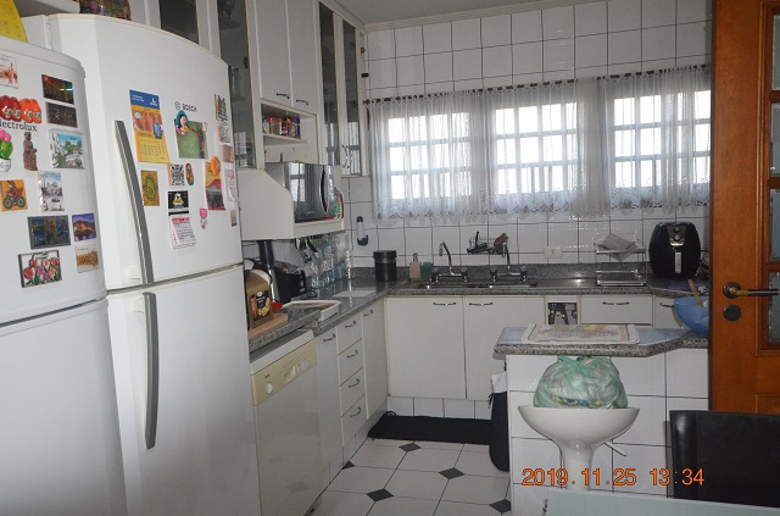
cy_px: 258
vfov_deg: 43.4
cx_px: 390
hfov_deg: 62.1
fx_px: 648
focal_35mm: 30
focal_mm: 20
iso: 3200
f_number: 5.6
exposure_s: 1/60
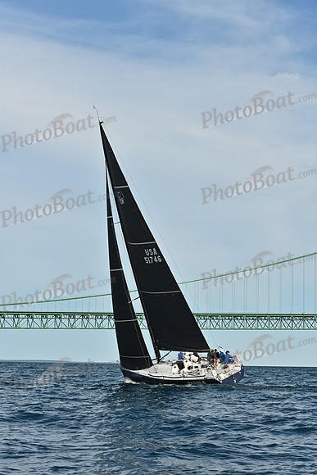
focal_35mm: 78
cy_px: 238
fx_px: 1030
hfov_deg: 17.5
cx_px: 158
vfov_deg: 26.0
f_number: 9
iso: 320
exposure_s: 1/1000
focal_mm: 78
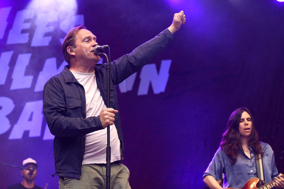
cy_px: 94
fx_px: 552
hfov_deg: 28.9
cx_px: 142
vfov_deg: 19.4
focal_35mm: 70
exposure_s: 1/500
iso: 800
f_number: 3.5
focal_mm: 70
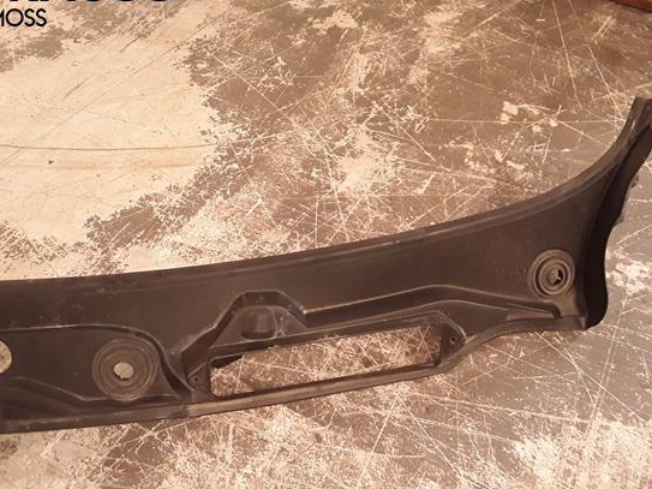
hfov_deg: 55.4
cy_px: 249
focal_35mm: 33
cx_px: 333
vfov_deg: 42.9
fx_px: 621
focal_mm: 2.91
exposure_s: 1/33
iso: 200
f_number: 1.9
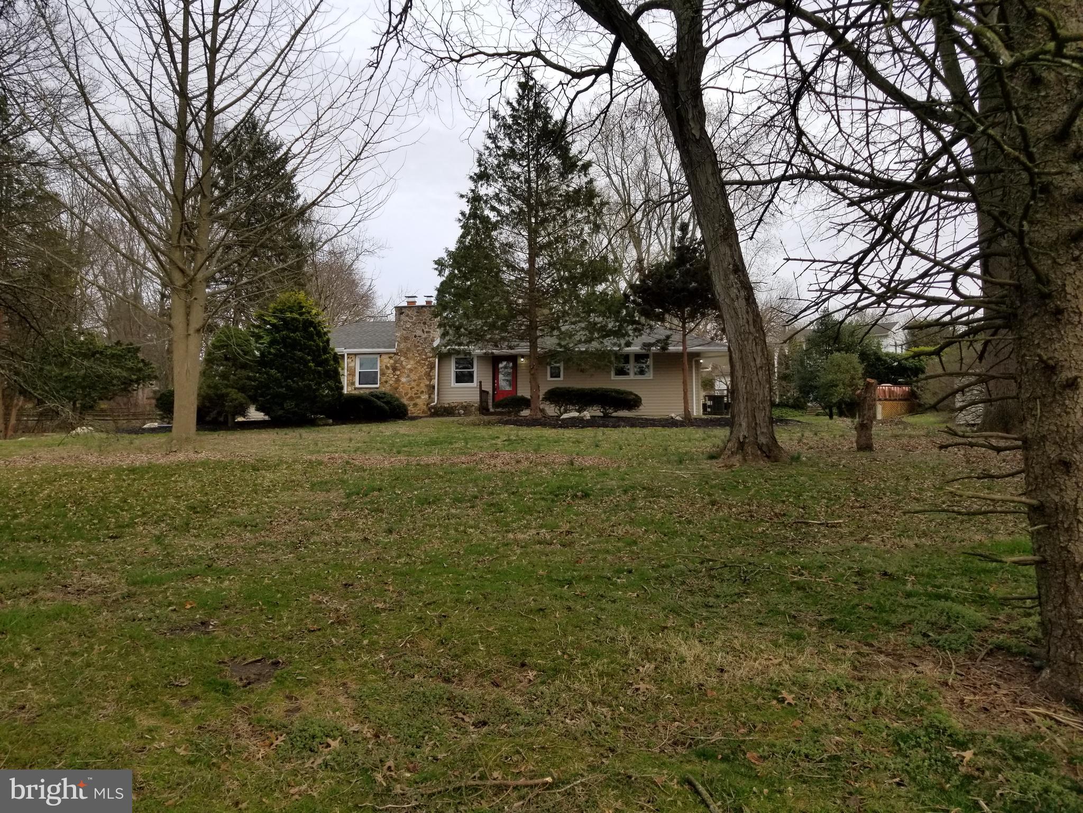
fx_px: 813
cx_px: 542
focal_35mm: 26
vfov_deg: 53.1
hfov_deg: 67.3
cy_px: 406
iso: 50
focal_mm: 4.25
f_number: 1.7
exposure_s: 1/734
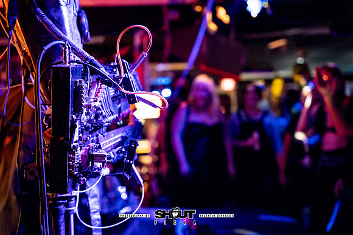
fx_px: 687
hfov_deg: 28.8
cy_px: 118
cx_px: 176
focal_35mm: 70
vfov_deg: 19.5
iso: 3200
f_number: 2.8
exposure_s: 1/200
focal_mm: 70
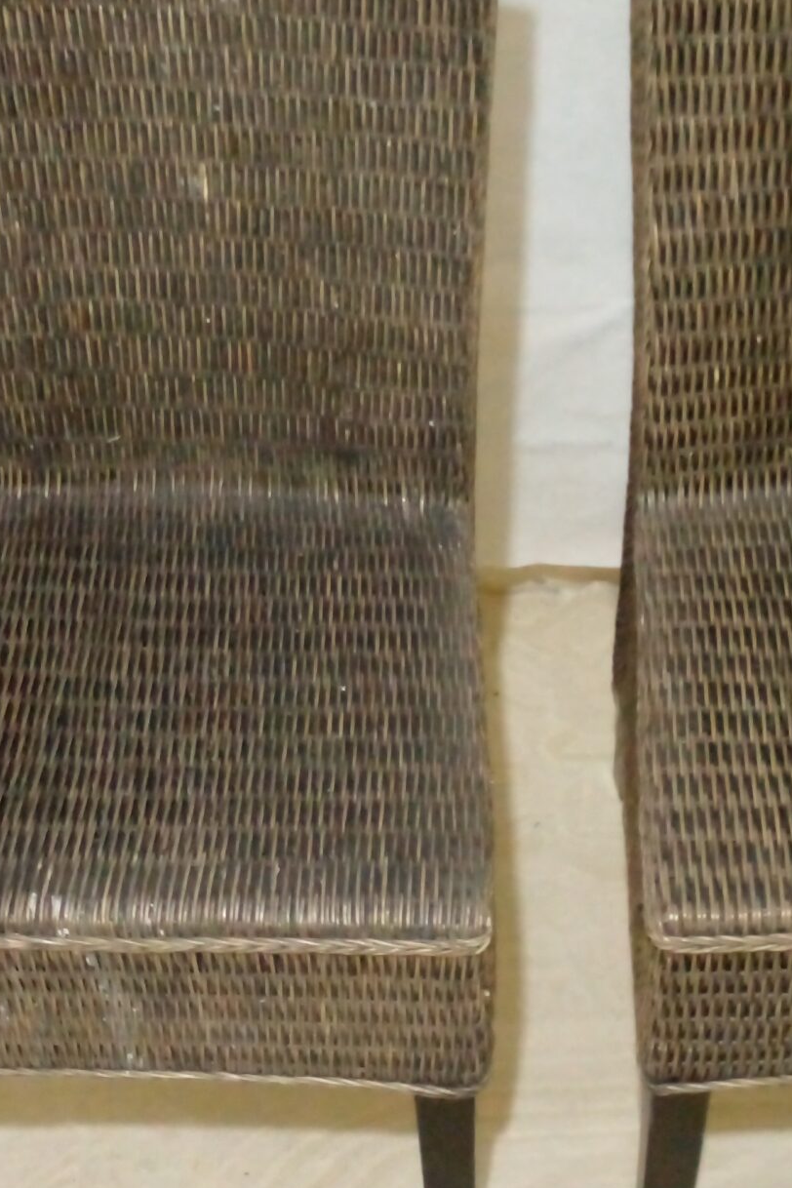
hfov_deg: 22.9
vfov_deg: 33.9
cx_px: 554
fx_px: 1947
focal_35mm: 59
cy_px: 559
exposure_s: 1/20
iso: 500
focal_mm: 3.6
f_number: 1.9
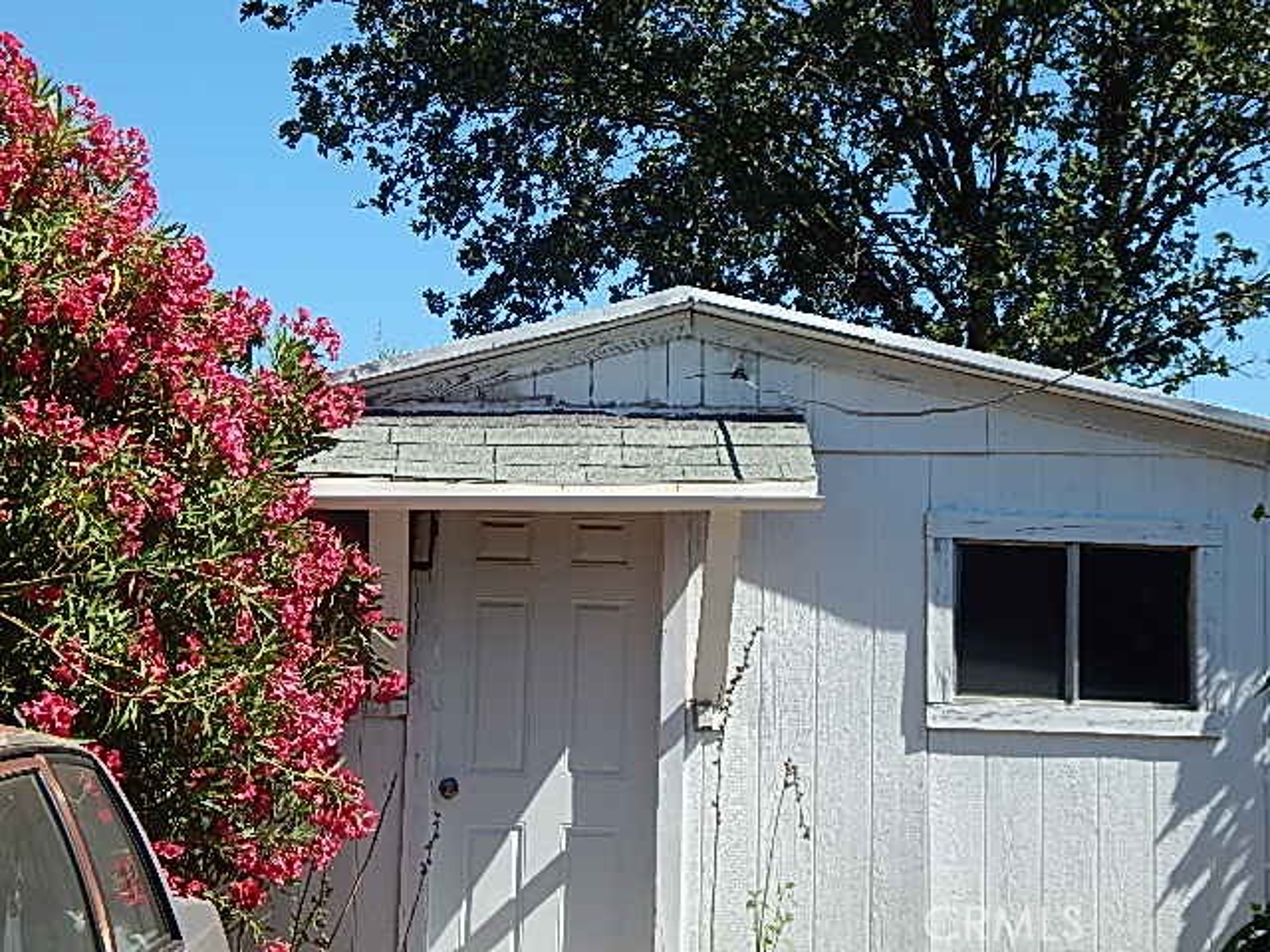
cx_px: 635
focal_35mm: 69
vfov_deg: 21.3
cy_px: 476
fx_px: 2531
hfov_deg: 28.2
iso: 125
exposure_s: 1/1000
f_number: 4.1
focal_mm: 12.3
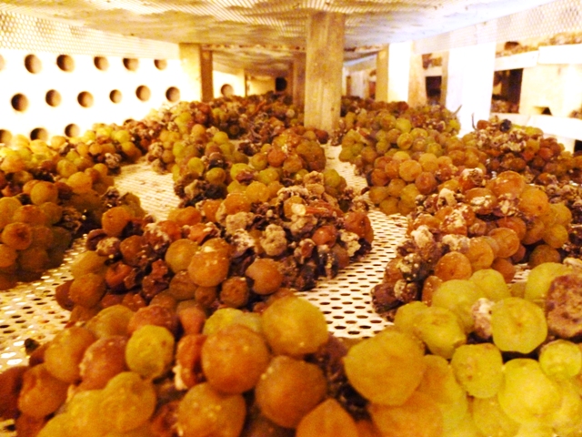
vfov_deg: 54.9
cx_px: 291
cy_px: 218
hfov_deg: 69.4
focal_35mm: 25
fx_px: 420
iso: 800
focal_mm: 4.5
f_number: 3.1
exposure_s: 1/4
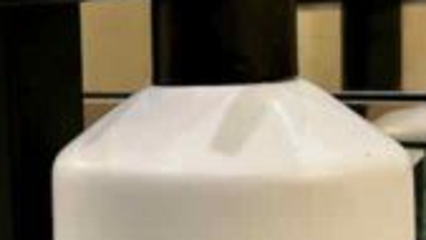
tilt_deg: -5.8
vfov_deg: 11.3
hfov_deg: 18.5
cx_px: -141
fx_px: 1208
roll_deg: +2.3
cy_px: 157
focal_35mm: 107
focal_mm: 5.7
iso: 125
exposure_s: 1/100
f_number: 1.5
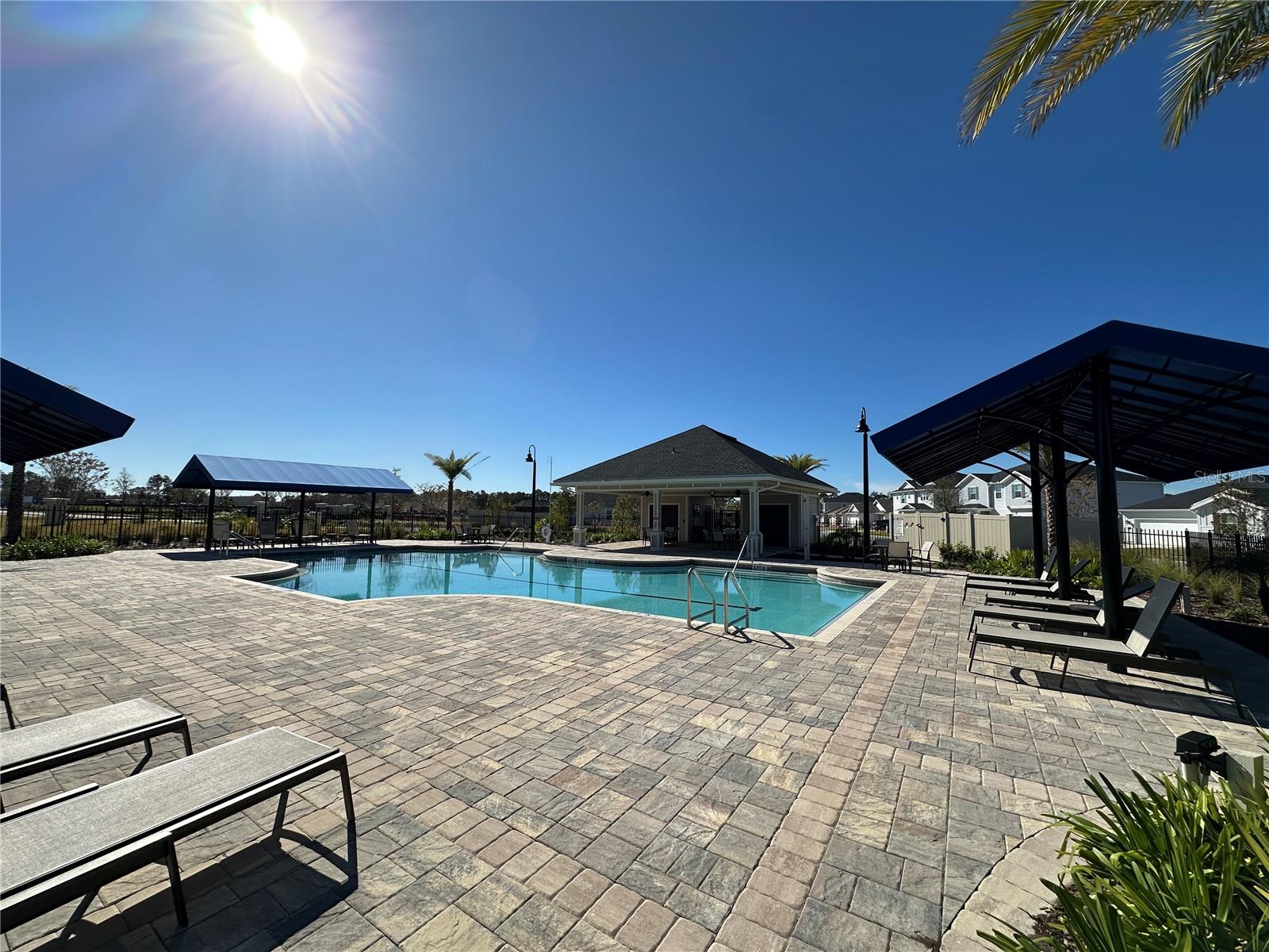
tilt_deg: +5.3
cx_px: 634
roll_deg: -0.7
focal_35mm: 14
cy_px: 476
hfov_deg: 102.1
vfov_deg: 85.7
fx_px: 513
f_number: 2.2
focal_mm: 2.22
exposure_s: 1/3731
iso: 50
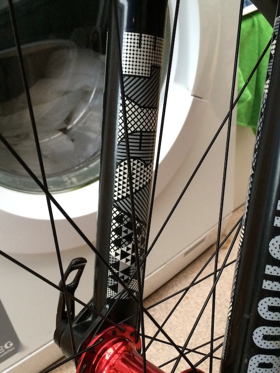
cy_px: 231
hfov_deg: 36.8
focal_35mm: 39
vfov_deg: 47.5
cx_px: 161
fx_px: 420
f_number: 2.2
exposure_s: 1/30
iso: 250
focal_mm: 4.15
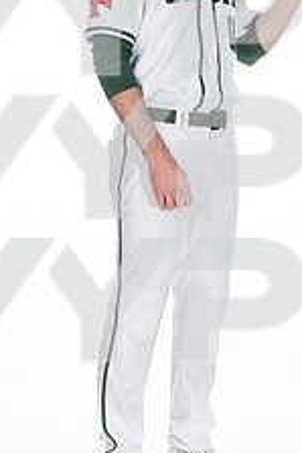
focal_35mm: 115
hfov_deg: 11.9
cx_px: 154
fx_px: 1445
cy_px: 158
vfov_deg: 17.7
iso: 400
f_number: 6.3
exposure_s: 1/250
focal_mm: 57
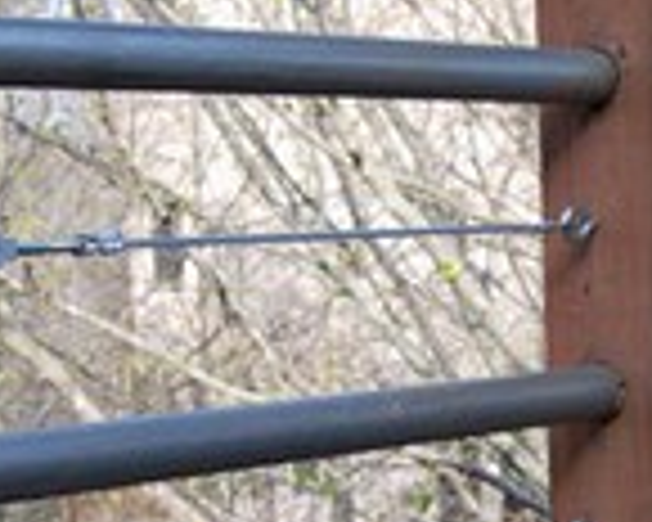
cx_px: 625
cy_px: 479
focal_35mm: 112
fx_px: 2161
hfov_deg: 16.8
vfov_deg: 13.6
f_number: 5.6
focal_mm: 18
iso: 125
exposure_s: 1/125
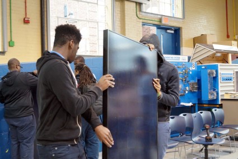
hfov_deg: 43.6
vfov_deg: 29.8
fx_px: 297
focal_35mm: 45
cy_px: 80
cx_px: 119
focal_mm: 30
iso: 3200
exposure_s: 1/100
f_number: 4.5
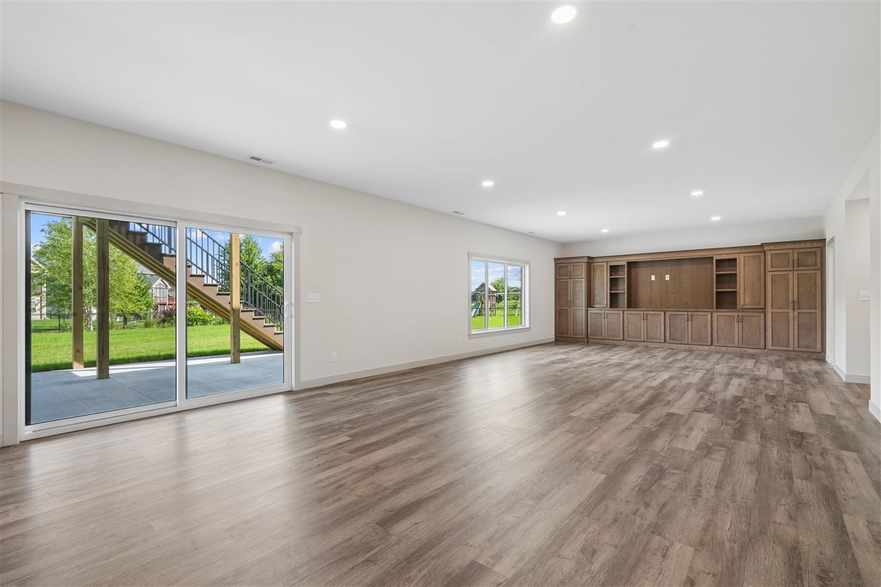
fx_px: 391
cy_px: 294
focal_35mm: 16
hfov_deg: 96.7
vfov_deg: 73.7
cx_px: 440
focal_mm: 16
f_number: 10
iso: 400
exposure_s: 1/25
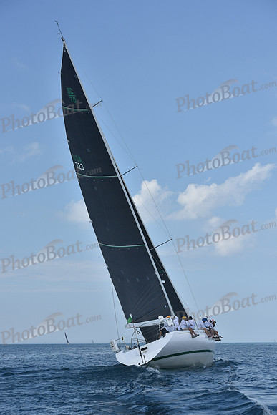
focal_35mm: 70
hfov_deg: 19.5
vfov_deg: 28.8
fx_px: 807
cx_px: 138
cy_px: 208
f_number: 8
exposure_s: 1/1250
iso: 250
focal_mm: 70
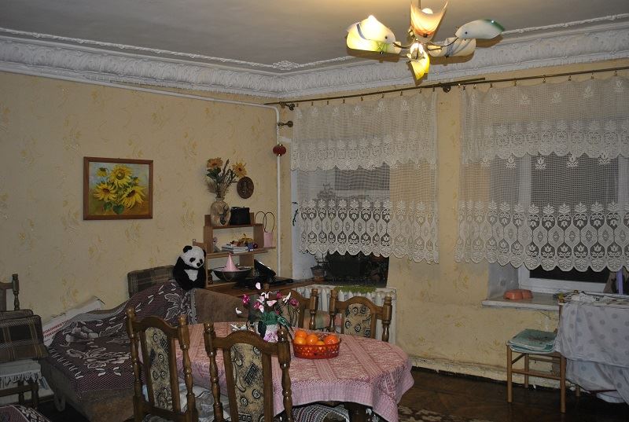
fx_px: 578
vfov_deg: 40.1
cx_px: 314
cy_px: 211
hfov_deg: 57.1
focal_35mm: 33
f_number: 3.8
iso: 200
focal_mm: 22
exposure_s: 1/60
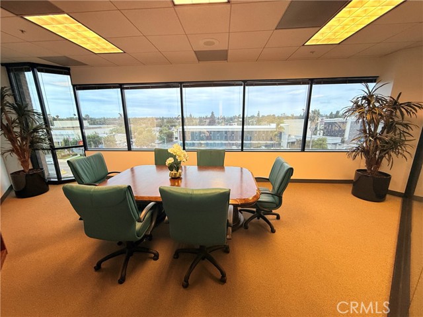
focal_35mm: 14
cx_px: 212
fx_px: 171
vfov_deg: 85.7
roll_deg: +0.1
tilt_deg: -14.2
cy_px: 158
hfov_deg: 102.1
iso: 125
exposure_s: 1/120
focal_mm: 2.22
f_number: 2.2
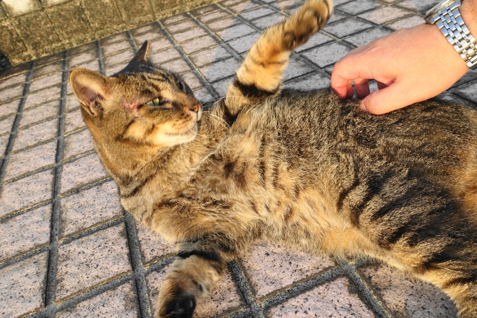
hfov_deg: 73.7
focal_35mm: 24
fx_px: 318
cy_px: 159
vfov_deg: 53.1
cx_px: 238
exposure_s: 1/250
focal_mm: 8.8
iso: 160
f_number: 4
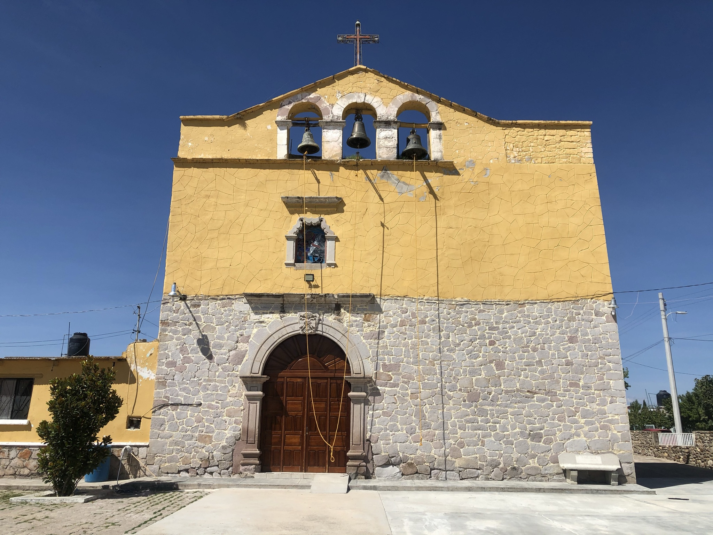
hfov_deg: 63.4
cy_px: 268
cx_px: 356
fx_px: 577
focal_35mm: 28
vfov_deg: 49.7
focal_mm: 3.99
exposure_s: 1/3436
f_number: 1.8
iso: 20
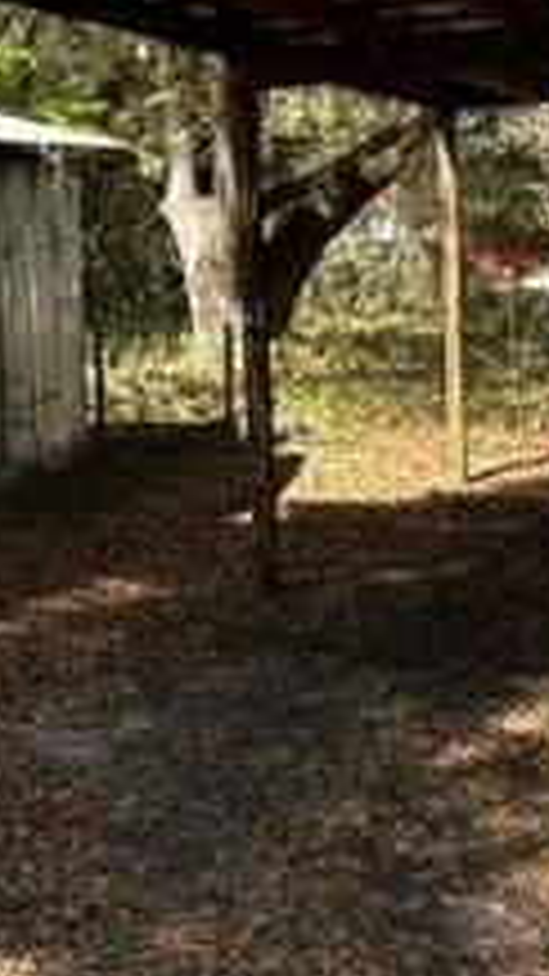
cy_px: 405
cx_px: -36
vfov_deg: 29.3
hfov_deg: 16.3
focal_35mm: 72
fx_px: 1864
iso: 40
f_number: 2.2
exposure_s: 1/258
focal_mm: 2.22
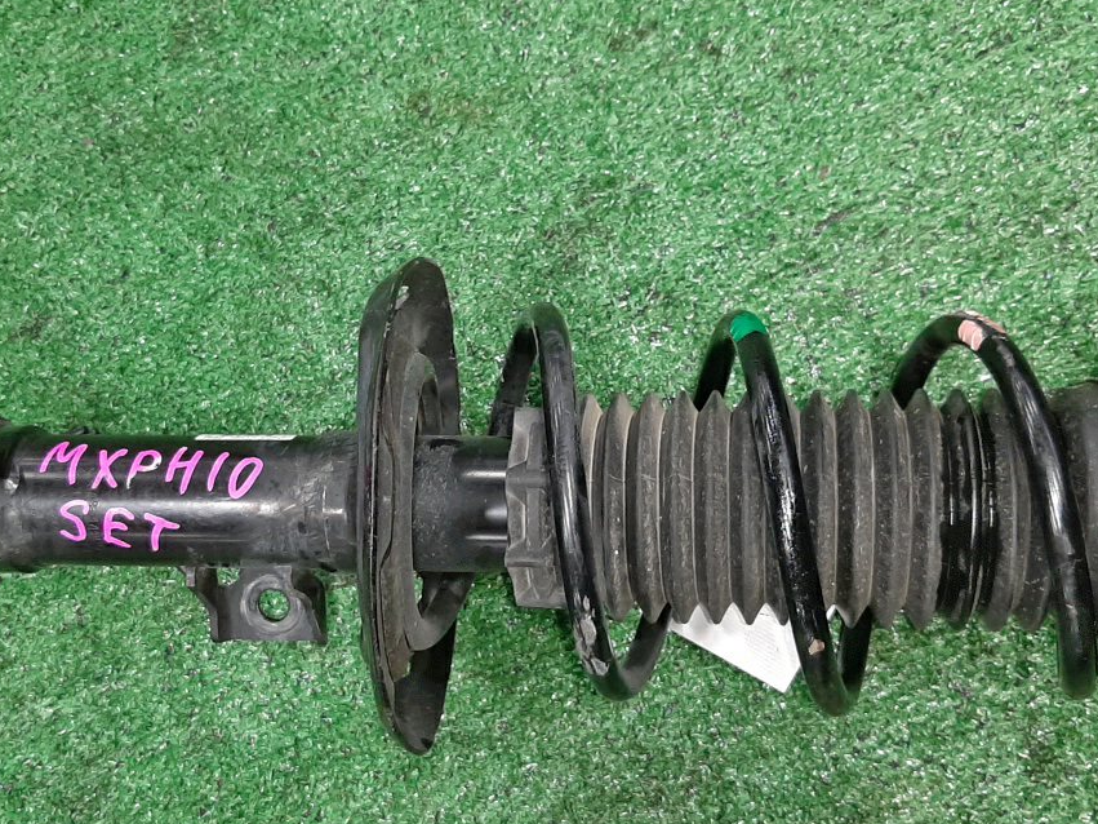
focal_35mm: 44
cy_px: 460
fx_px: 1395
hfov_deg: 42.9
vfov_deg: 32.8
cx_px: 507
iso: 177
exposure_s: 1/33
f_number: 1.7
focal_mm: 3.93
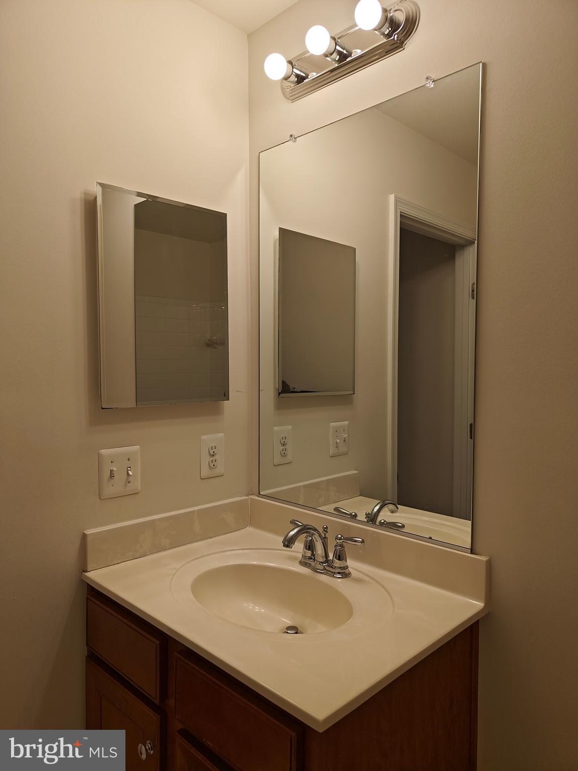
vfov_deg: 71.6
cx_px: 289
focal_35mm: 24
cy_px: 386
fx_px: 534
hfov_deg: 56.8
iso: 50
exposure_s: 1/120
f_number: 1.8
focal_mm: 5.59
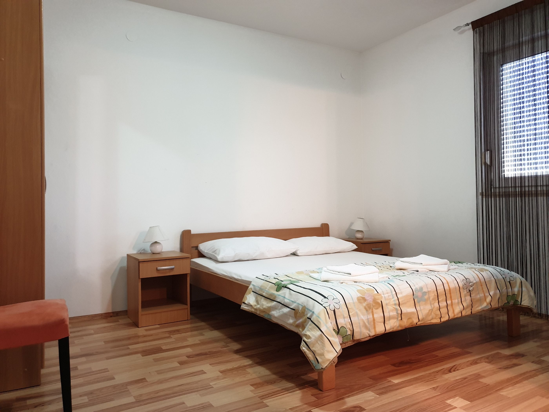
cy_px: 206
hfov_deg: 67.3
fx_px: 412
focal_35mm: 26
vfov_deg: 53.1
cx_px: 274
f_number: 1.5
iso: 320
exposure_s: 1/33
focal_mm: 4.3
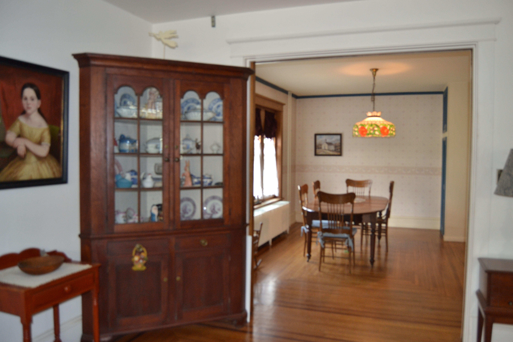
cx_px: 256
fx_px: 385
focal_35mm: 27
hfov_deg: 67.4
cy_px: 171
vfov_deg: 47.9
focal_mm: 18
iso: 720
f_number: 3.5
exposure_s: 1/60
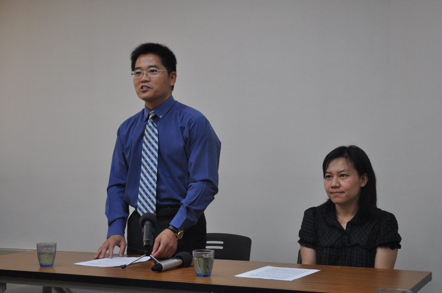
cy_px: 146
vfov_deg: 25.0
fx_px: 662
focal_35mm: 54
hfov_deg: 36.9
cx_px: 221
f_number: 5
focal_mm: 36
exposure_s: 1/60
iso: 450
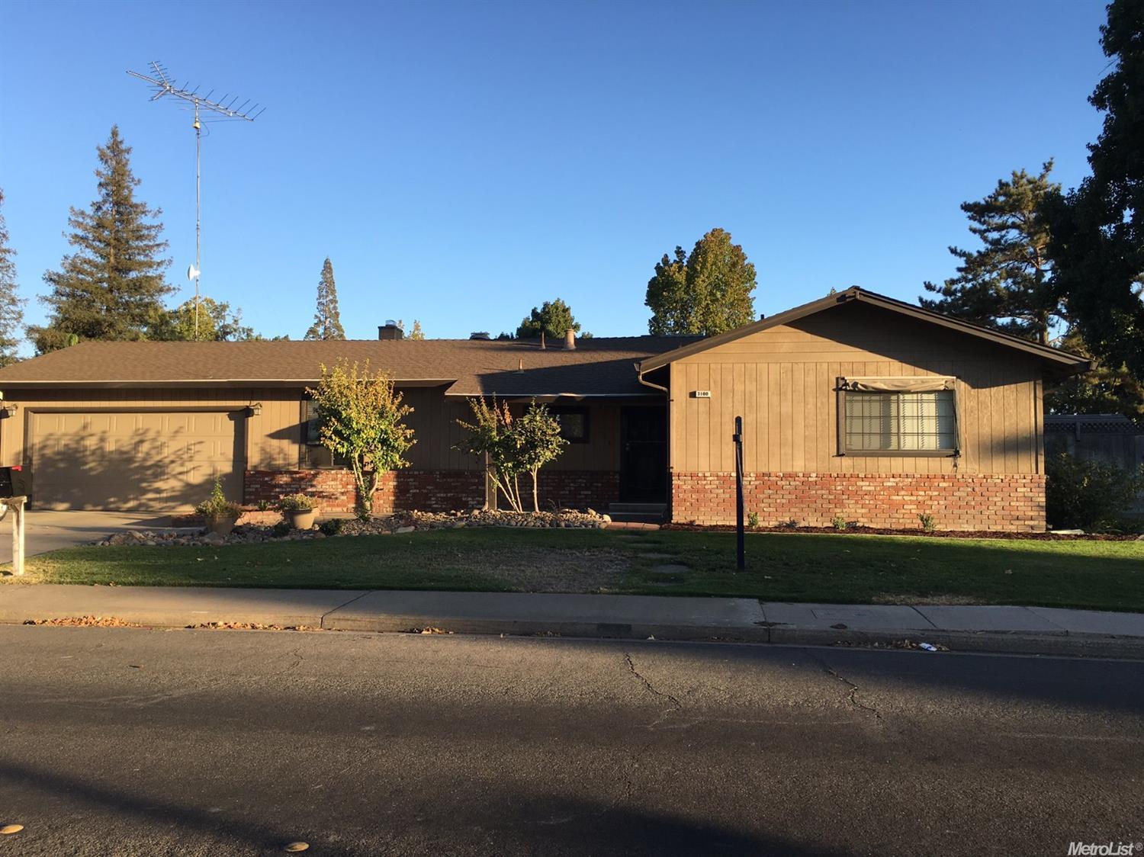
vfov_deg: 48.2
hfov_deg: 61.7
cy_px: 428
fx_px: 958
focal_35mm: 29
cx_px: 572
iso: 25
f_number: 2.2
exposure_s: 1/519
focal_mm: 4.15
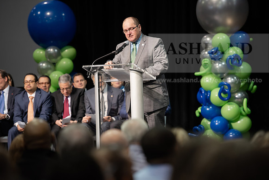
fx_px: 1271
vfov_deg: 8.1
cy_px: 90
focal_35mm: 170
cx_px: 134
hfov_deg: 12.1
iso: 1250
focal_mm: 170
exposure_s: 1/200
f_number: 3.2
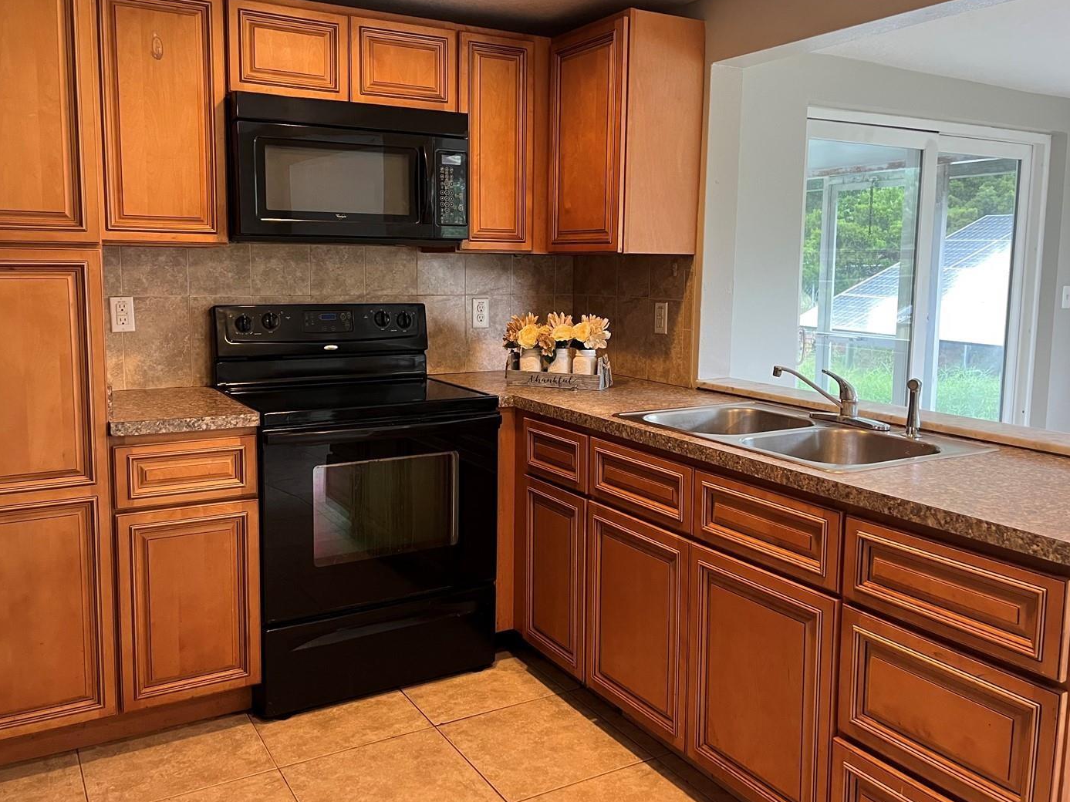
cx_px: 528
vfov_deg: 46.7
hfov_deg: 60.0
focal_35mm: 30
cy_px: 369
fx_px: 927
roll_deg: -0.3
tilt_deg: -6.6
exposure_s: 1/60
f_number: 1.6
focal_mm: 5.1
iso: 200
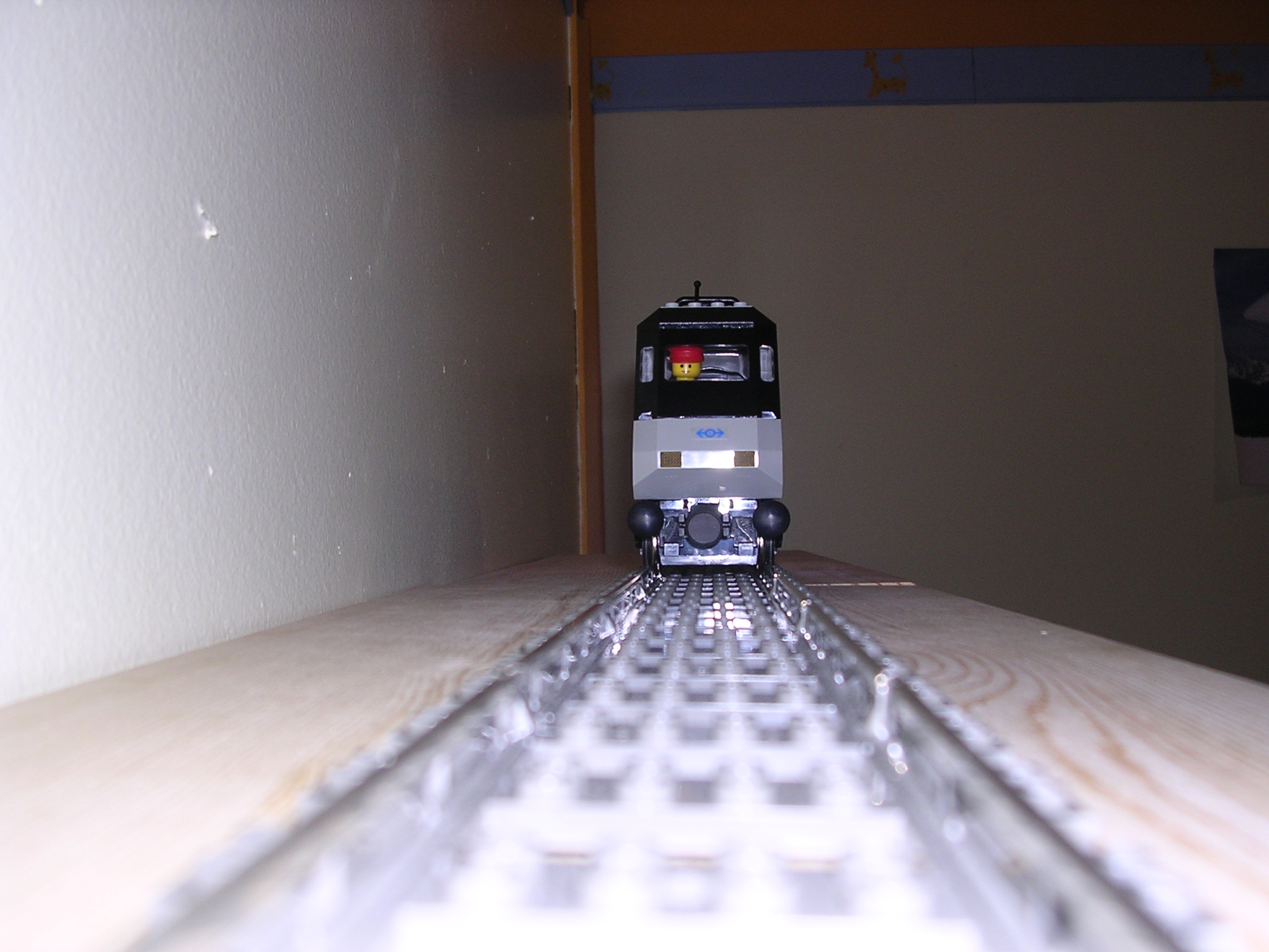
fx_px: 1393
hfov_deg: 49.0
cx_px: 634
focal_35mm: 38
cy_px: 476
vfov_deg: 37.7
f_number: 2.8
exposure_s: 1/60.1
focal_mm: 5.8
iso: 100
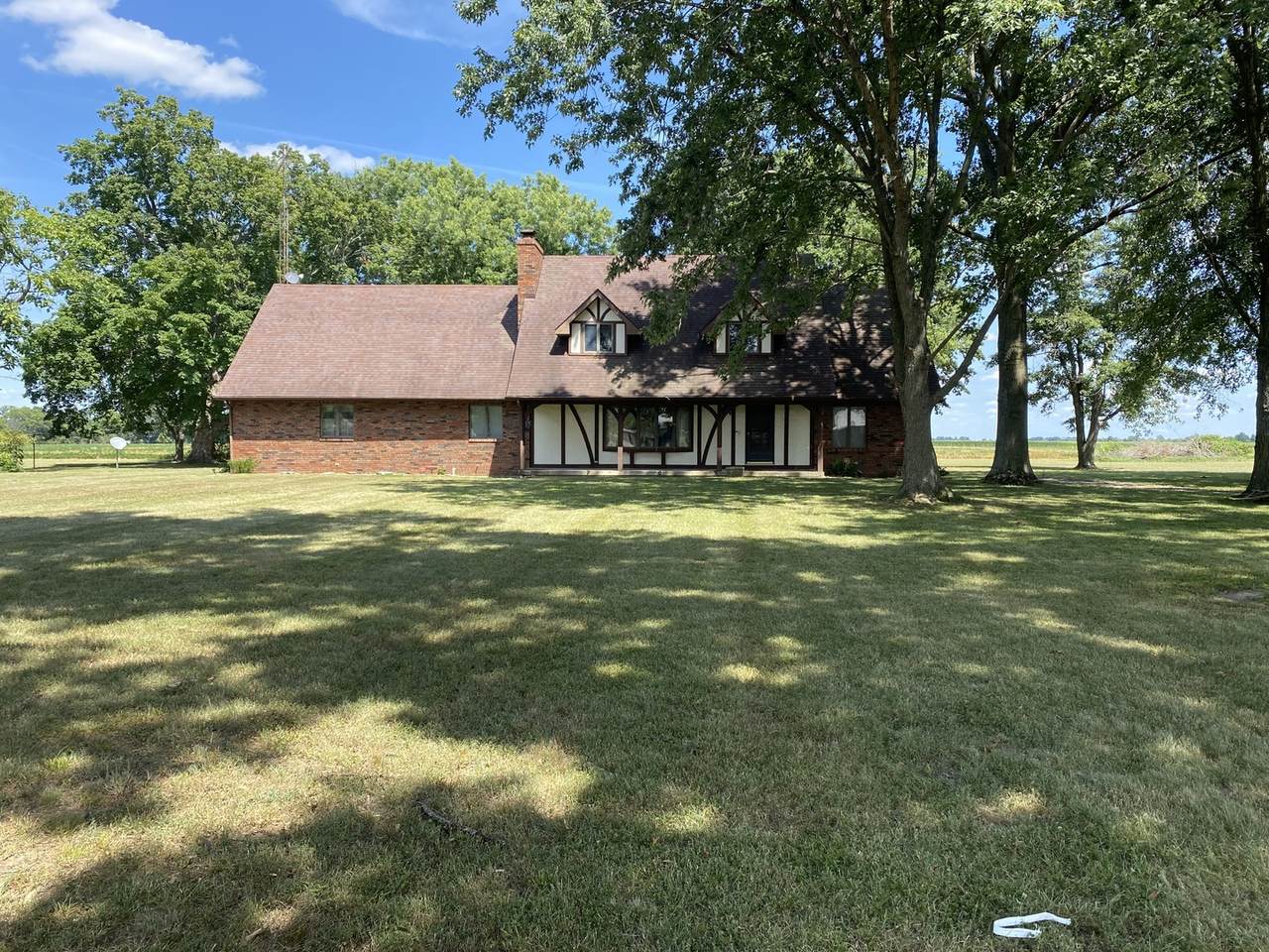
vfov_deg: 53.1
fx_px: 953
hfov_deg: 67.3
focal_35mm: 26
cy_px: 476
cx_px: 634
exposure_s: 1/799
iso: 32
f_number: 1.8
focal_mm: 4.25
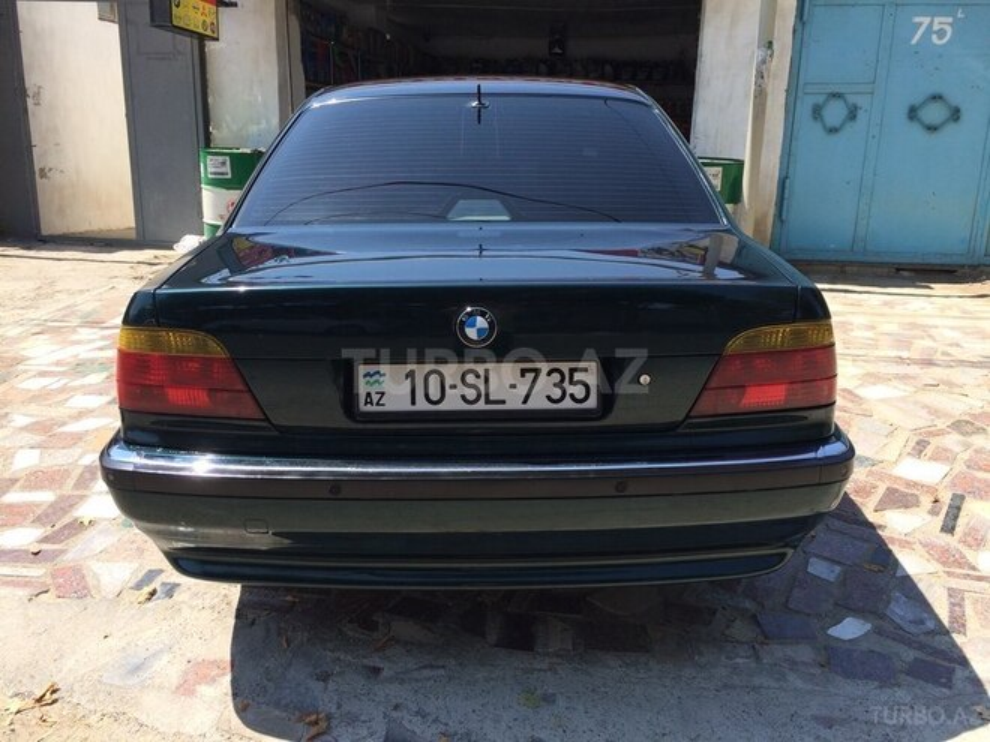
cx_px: 495
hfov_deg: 61.7
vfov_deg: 48.2
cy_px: 371
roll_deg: -0.2
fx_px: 829
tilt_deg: -15.8
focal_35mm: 29
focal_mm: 4.15
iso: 32
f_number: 2.2
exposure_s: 1/1080
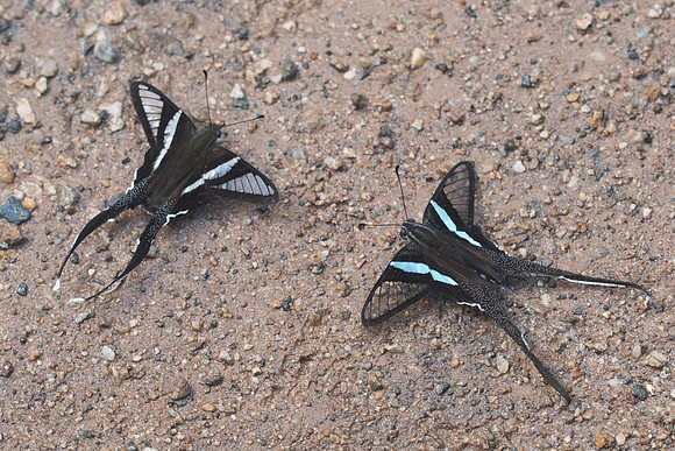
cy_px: 275
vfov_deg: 4.5
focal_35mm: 308
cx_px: 419
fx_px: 5778
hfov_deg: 6.7
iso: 800
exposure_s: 1/400
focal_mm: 150
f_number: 5
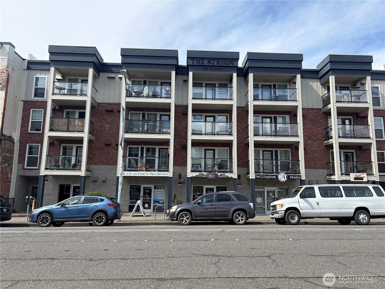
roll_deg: -0.8
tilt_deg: +10.2
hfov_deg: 67.3
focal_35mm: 26
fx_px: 289
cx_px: 192
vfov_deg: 53.1
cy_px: 144
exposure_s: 1/2451
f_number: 1.6
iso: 50
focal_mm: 5.96
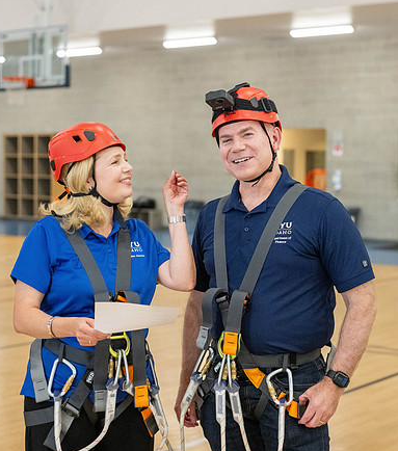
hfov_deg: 23.1
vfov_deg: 26.1
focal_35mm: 70
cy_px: 230
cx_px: 206
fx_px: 973
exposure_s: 1/1000
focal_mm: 50
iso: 6400
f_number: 2.8
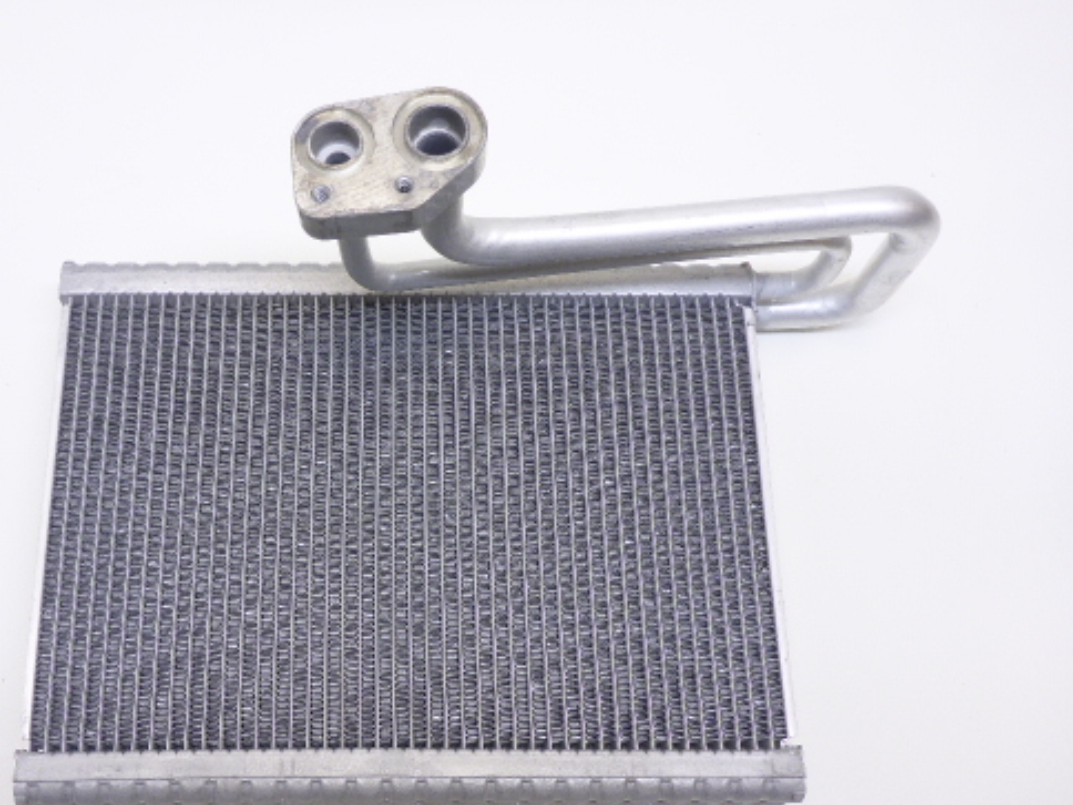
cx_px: 390
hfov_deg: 49.6
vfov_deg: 38.4
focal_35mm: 37
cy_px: 512
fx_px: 1147
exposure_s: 1/60
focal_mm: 4.9
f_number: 3.3
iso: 160
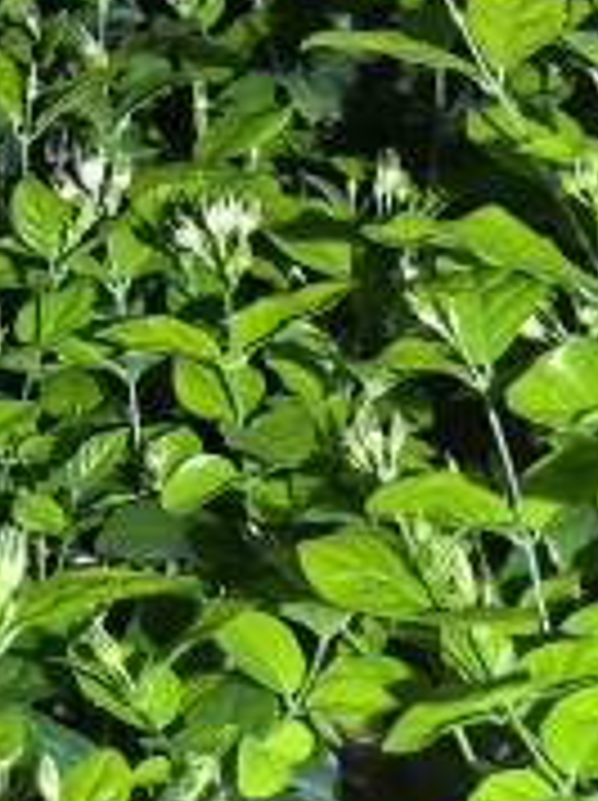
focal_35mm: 162
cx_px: -85
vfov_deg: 12.2
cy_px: 317
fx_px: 3740
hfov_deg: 9.0
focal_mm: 6.98
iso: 400
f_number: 1.4
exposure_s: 1/50
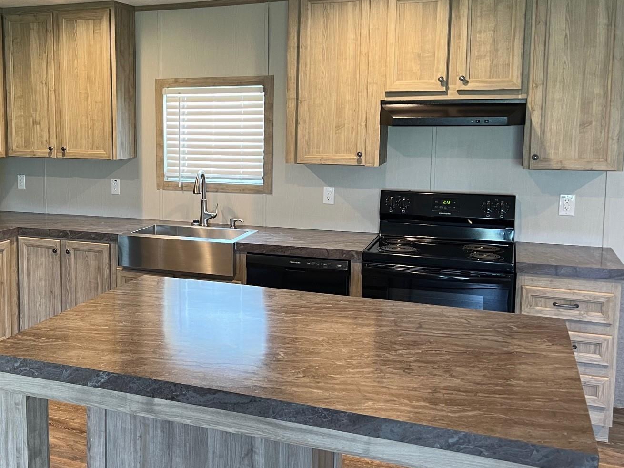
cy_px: 190
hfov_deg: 45.7
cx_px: 183
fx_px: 721
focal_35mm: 40
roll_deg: +0.5
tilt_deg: -7.5
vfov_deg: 35.9
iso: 100
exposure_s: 1/60
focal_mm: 5.7
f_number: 1.5
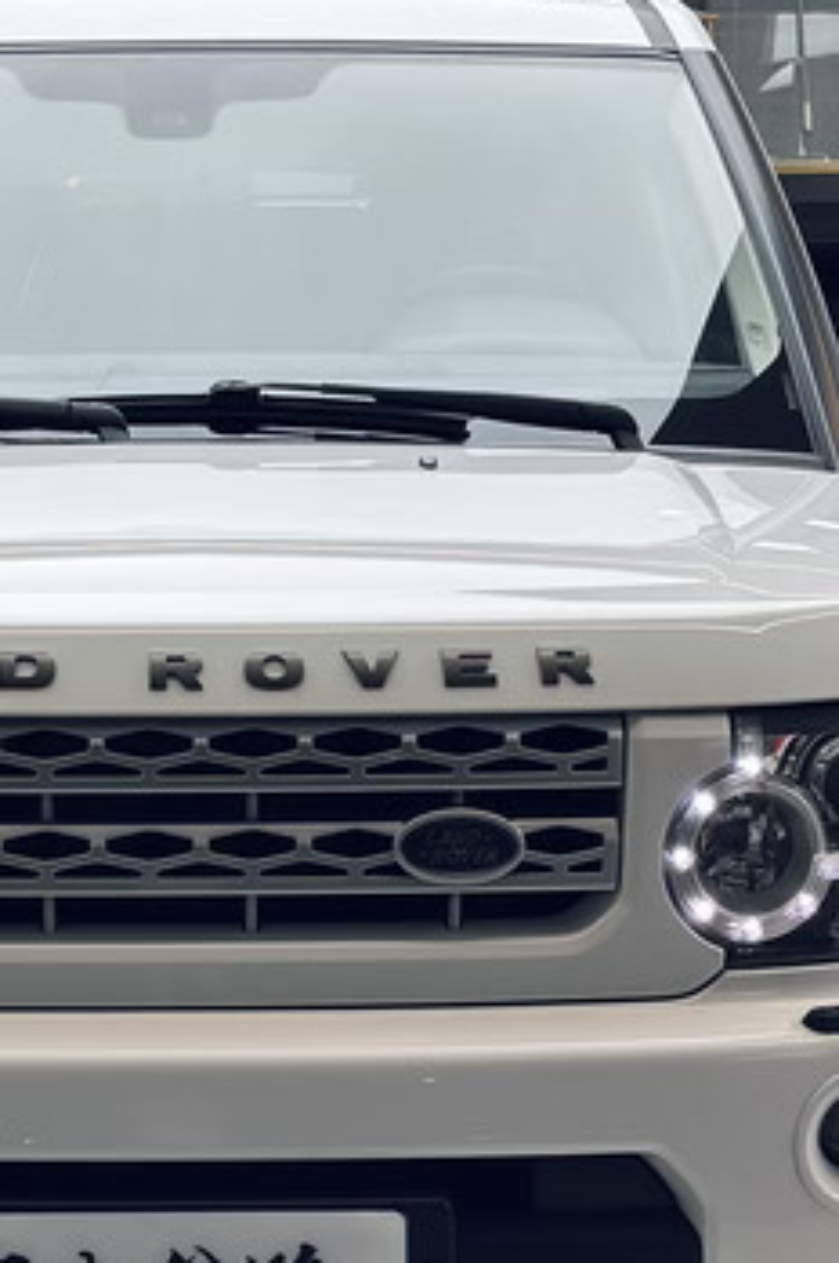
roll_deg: -1.0
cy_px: 796
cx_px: 174
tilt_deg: -6.7
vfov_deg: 18.6
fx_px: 3853
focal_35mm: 110
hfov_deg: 12.4
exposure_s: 1/100
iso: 64
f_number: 1.78
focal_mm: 6.86
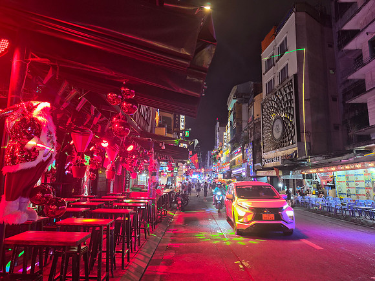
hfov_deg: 73.9
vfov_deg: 58.9
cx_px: 188
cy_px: 140
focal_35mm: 23
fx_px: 249
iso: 200
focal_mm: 5.4
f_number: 1.8
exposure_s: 1/50
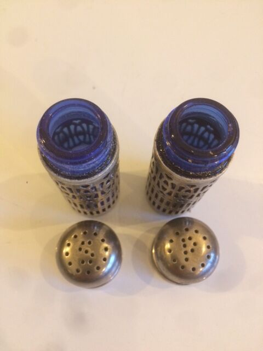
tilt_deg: -72.0
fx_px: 294
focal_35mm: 29
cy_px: 176
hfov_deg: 48.2
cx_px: 132
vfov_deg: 61.7
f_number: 2.2
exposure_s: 1/33
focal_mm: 4.15
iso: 320
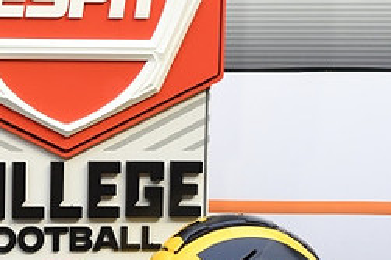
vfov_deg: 7.1
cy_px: 160
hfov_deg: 10.6
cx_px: 65
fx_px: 2106
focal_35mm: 194
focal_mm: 70
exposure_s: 1/1250
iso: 1000
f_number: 2.8
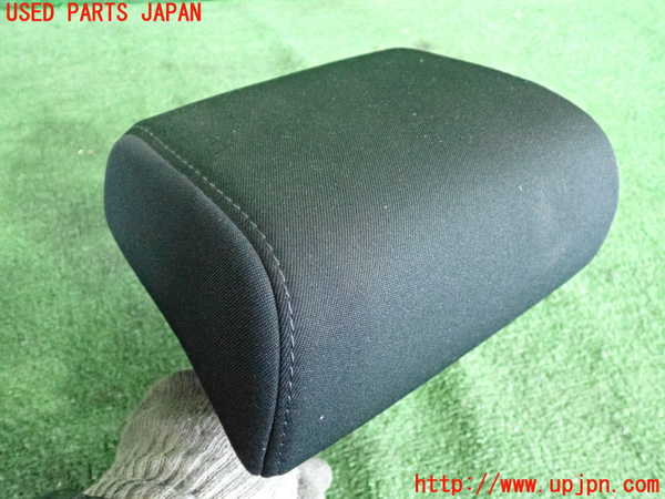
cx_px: 332
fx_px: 615
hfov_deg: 56.8
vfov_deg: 44.2
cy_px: 250
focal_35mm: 32
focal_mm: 5.79
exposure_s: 1/125
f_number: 2.4
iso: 3200
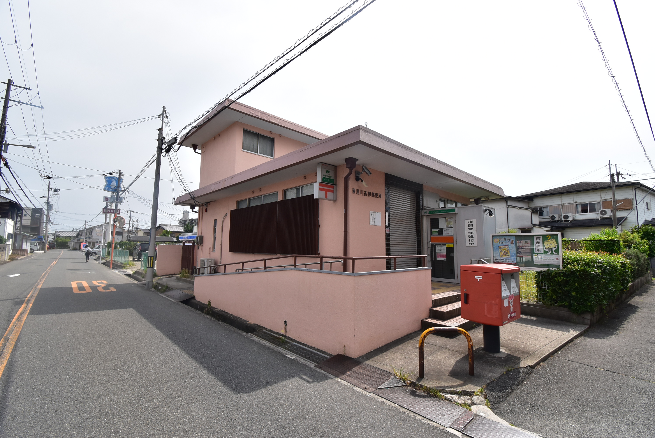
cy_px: 219
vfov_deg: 77.4
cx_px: 328
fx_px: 273
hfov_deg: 100.3
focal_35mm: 15
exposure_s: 1/500
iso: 400
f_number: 11
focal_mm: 10
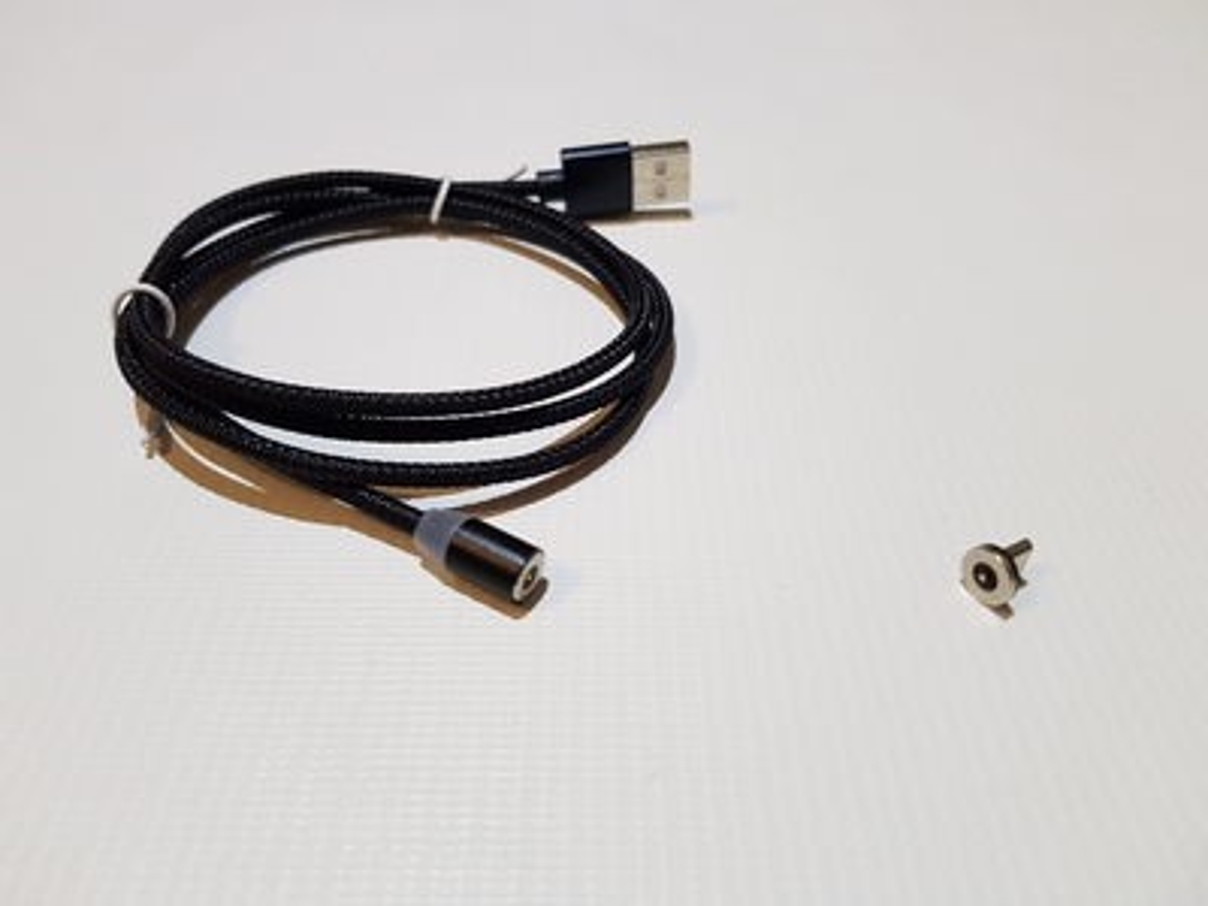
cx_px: 604
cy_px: 453
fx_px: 907
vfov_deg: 53.1
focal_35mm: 26
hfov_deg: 67.3
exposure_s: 1/33
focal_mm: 4.2
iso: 200
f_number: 1.7
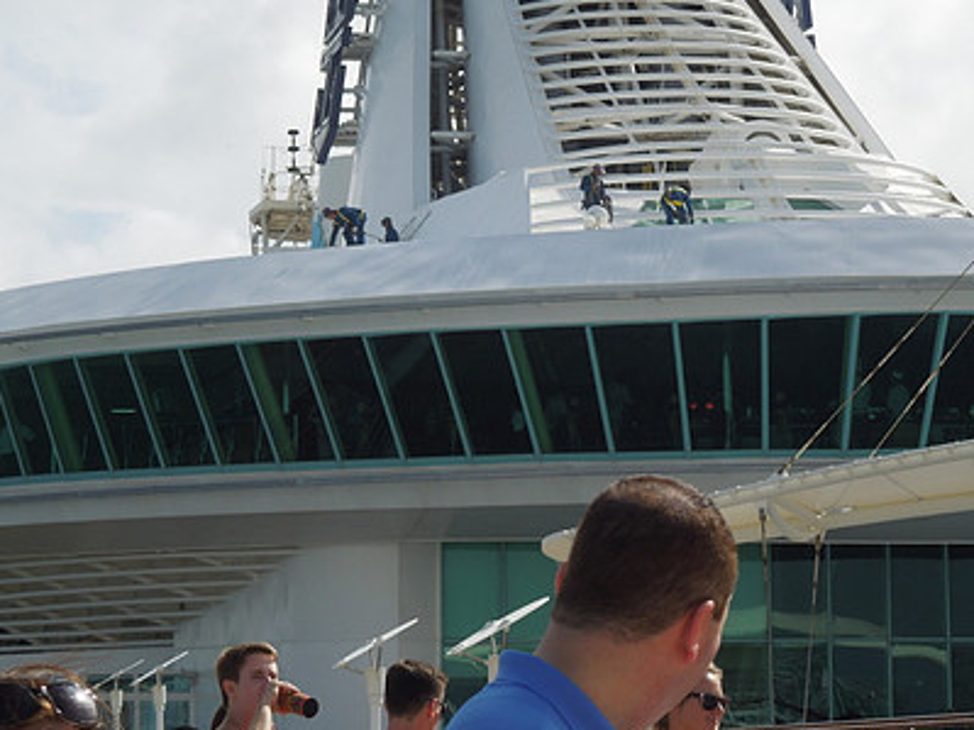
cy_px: 233
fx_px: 4332
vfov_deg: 9.6
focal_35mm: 154
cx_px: 474
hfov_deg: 12.8
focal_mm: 19.1
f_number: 9.4
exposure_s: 1/250
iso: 100
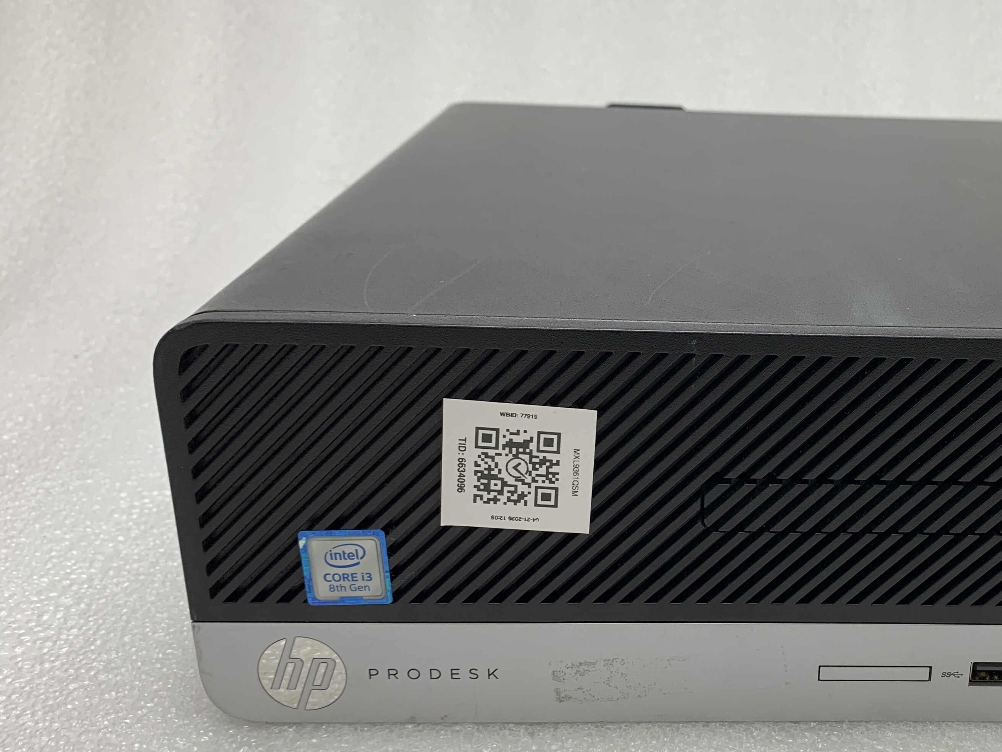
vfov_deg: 35.9
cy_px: 435
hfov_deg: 45.1
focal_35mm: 40
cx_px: 755
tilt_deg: -20.3
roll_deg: -2.6
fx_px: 1158
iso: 50
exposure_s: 1/121
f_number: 1.8
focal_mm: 4.25
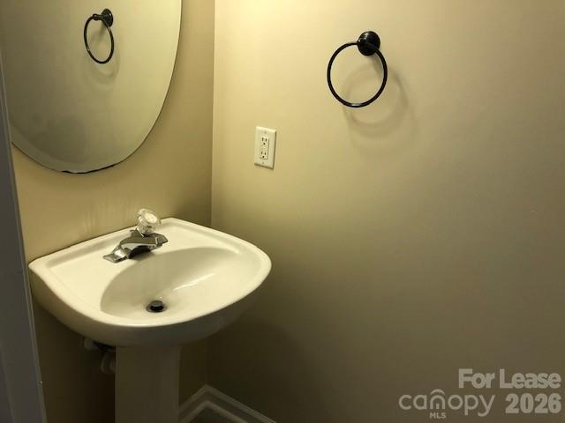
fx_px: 457
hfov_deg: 63.4
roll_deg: -5.0
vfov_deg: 49.7
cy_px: 212
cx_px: 282
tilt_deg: -19.9
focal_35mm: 28
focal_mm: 4
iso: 25
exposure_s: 1/40
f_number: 1.8
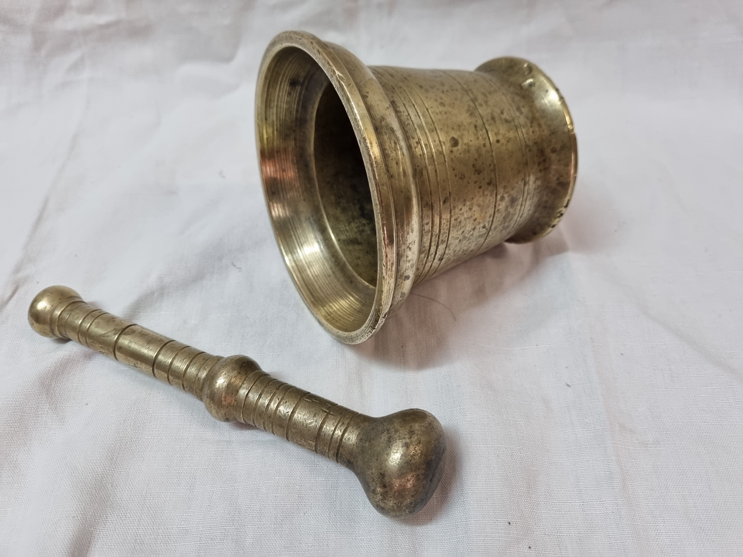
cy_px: 278
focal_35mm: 26
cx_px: 372
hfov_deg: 67.3
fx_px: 558
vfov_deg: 53.1
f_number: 1.8
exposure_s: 1/100
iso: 320
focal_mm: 5.4
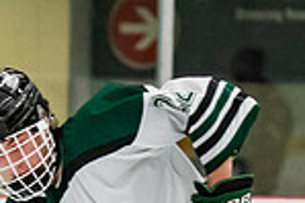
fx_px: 5670
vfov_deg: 2.0
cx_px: -36
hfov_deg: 3.1
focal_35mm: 670
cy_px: 408
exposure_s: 1/640
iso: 2000
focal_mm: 116
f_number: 3.2
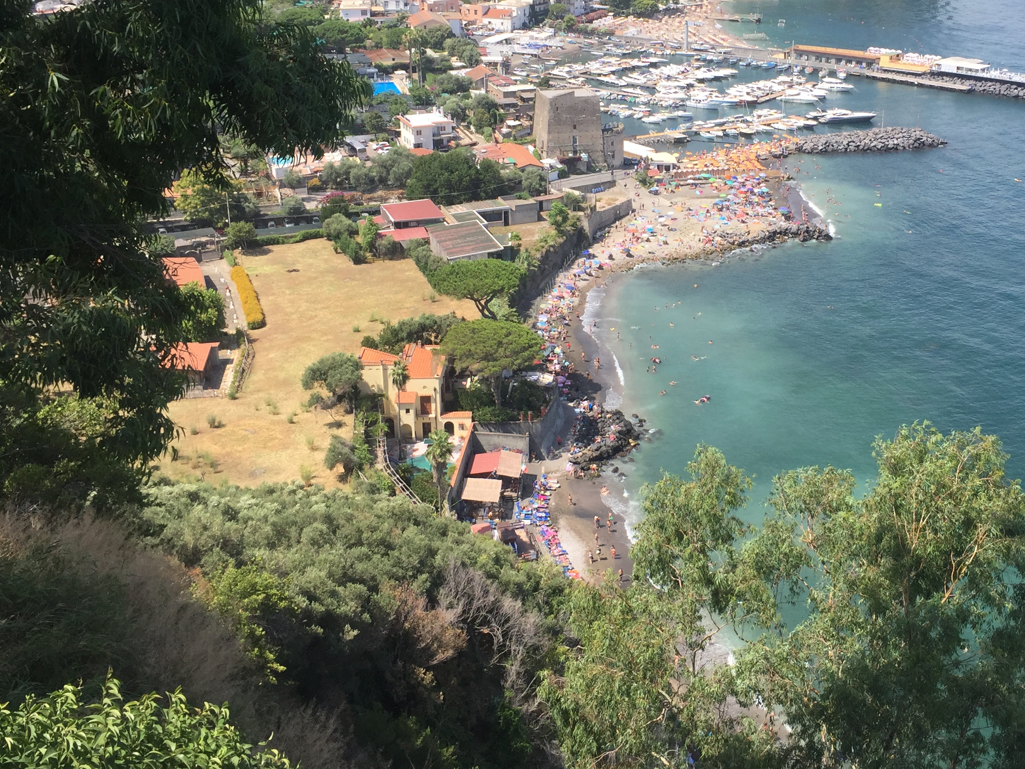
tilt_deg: -17.8
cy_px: 250
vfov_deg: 34.0
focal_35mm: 42
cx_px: 684
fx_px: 1244
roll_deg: -0.9
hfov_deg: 44.1
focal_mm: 4.15
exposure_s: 1/1412
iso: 32
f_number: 2.2
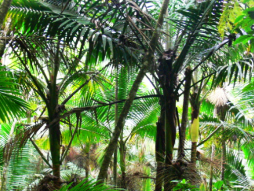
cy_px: 135
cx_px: 114
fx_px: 440
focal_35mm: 60
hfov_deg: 32.2
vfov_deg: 24.2
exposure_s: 1/13
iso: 200
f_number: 2.8
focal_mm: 7.4
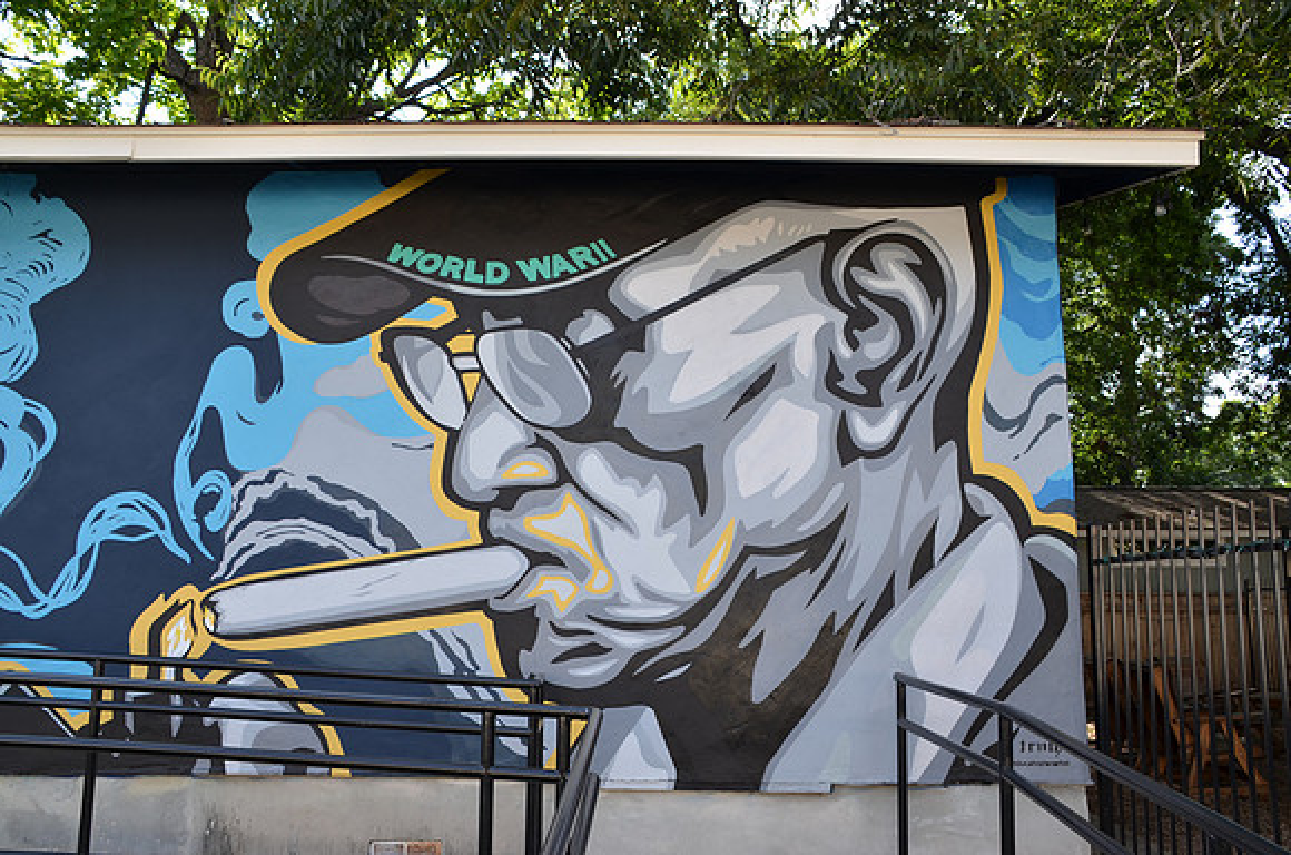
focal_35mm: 33
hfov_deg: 57.3
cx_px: 646
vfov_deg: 39.8
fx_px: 1181
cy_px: 428
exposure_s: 1/200
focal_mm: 22
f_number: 7.1
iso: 160
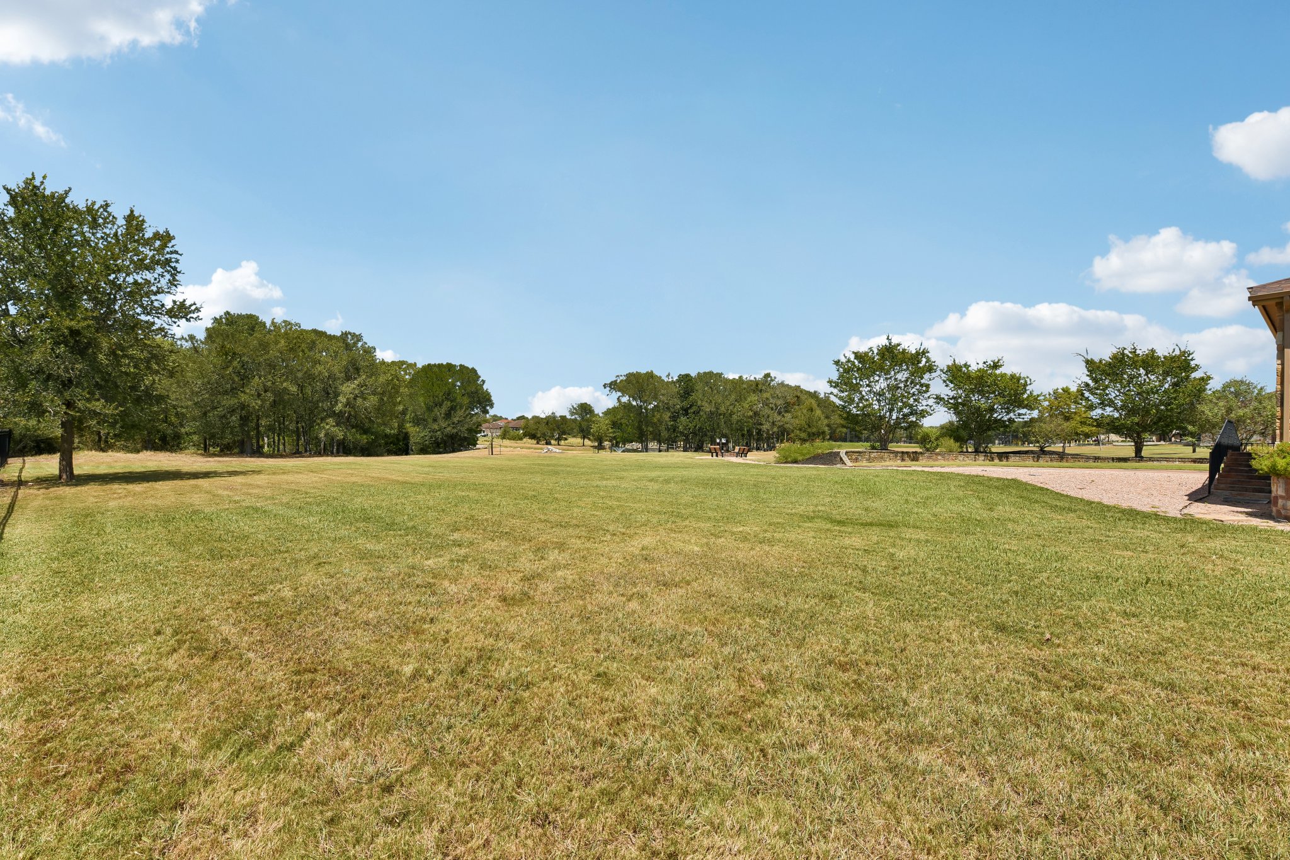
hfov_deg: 104.3
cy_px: 430
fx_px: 502
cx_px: 645
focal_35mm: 14
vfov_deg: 81.2
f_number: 8
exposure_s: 1/400
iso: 100
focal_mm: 14
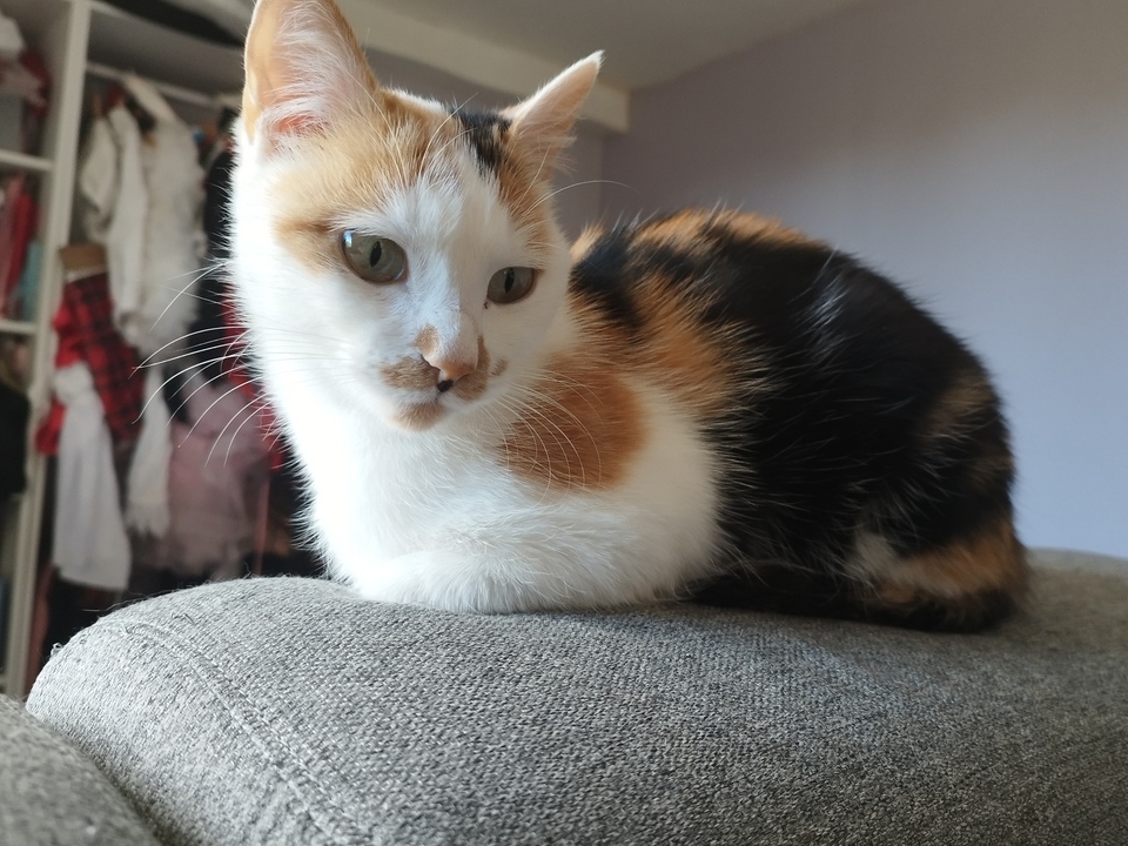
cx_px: 597
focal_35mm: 30
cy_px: 385
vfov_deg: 46.7
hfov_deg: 59.9
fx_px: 978
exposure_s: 1/50
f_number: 1.89
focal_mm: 5.89
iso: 320
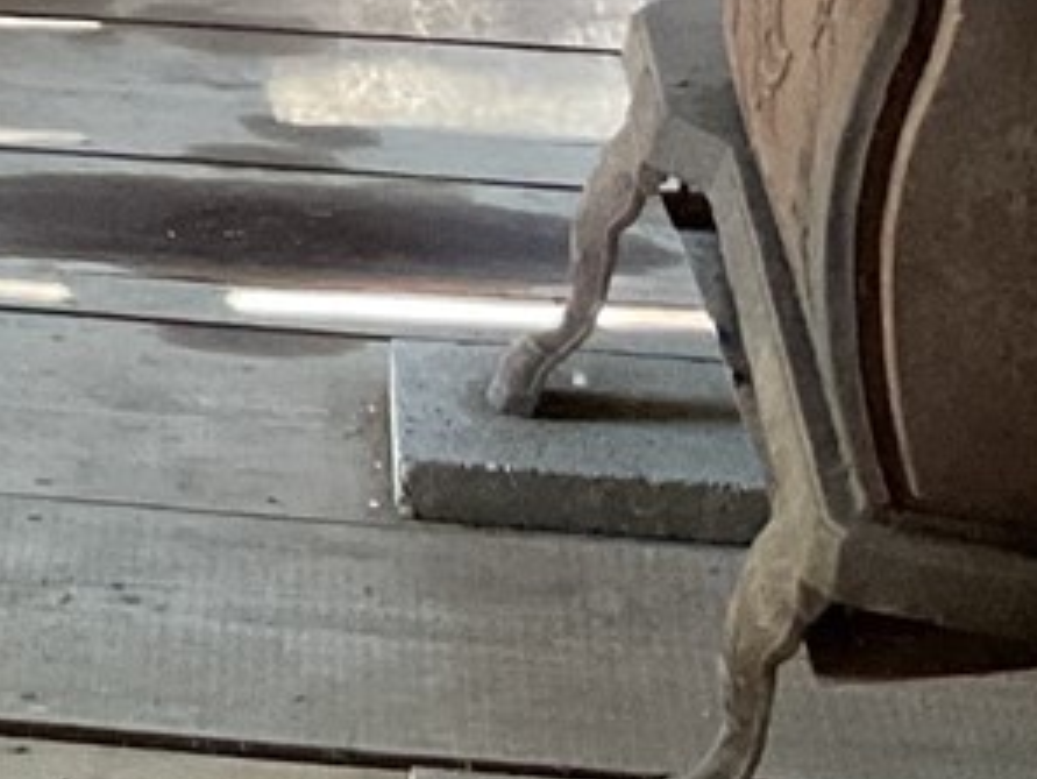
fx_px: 4675
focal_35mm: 156
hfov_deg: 12.2
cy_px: -789
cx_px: -426
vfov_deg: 9.0
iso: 160
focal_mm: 3
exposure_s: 1/60
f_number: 1.8
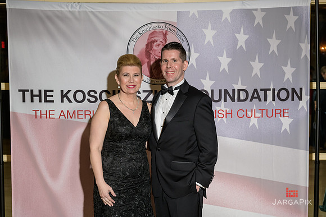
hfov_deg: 35.6
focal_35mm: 56
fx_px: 507
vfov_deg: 24.2
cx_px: 163
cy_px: 108
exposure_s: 1/100
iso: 800
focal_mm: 56
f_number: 5
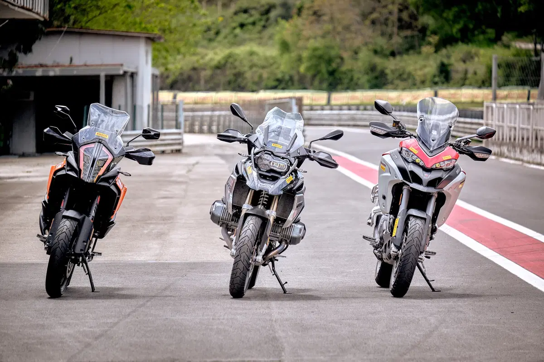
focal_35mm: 259
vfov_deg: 5.3
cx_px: 272
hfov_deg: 8.0
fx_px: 3913
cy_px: 181
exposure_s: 1/1250
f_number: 4.7
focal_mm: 172.4
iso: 400
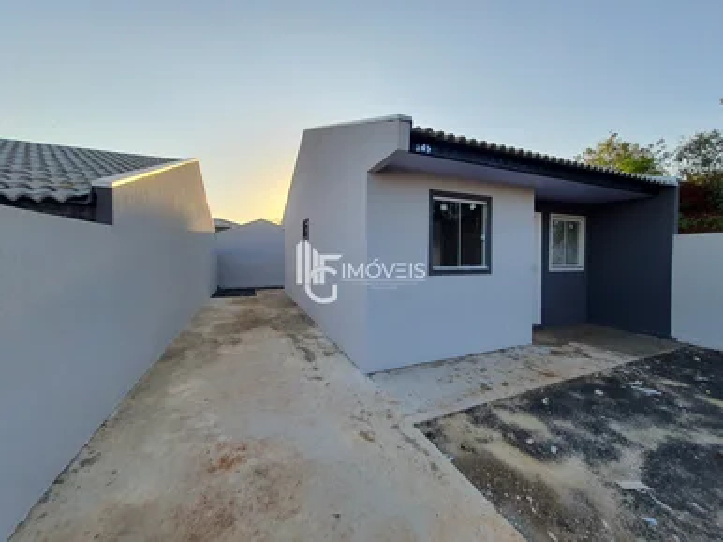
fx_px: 271
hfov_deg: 106.2
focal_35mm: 13
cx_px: 362
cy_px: 271
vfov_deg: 89.9
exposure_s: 1/562
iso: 50
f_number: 2.2
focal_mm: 1.74
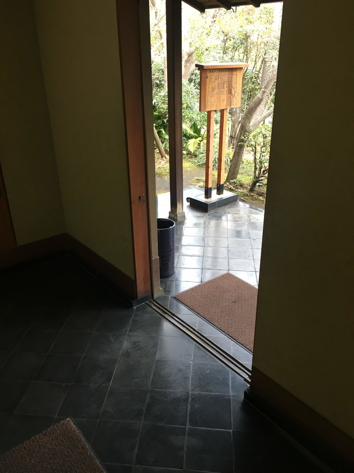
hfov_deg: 48.2
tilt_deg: -24.0
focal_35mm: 29
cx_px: 177
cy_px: 236
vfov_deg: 61.7
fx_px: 395
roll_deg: +0.4
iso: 64
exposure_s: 1/30
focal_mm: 4.15
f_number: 2.2
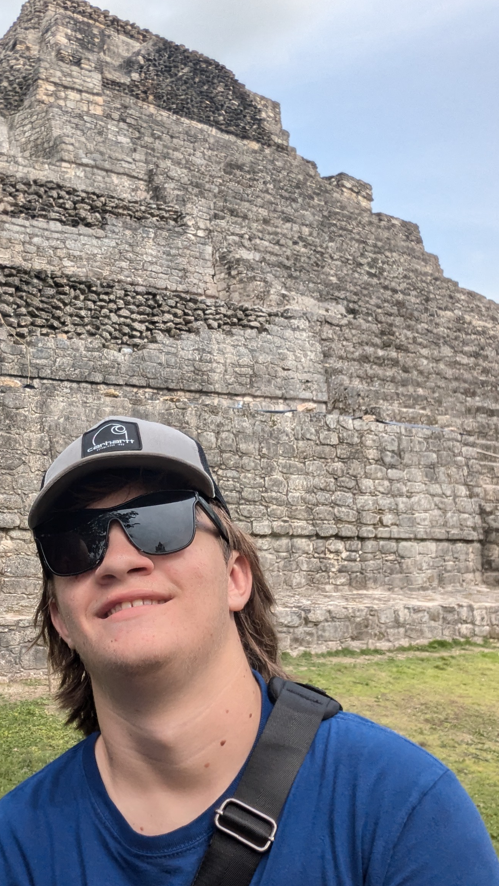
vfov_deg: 54.0
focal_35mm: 37
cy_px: 463
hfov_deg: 31.3
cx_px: 110
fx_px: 870
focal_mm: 2.51
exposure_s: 1/923
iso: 40
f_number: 2
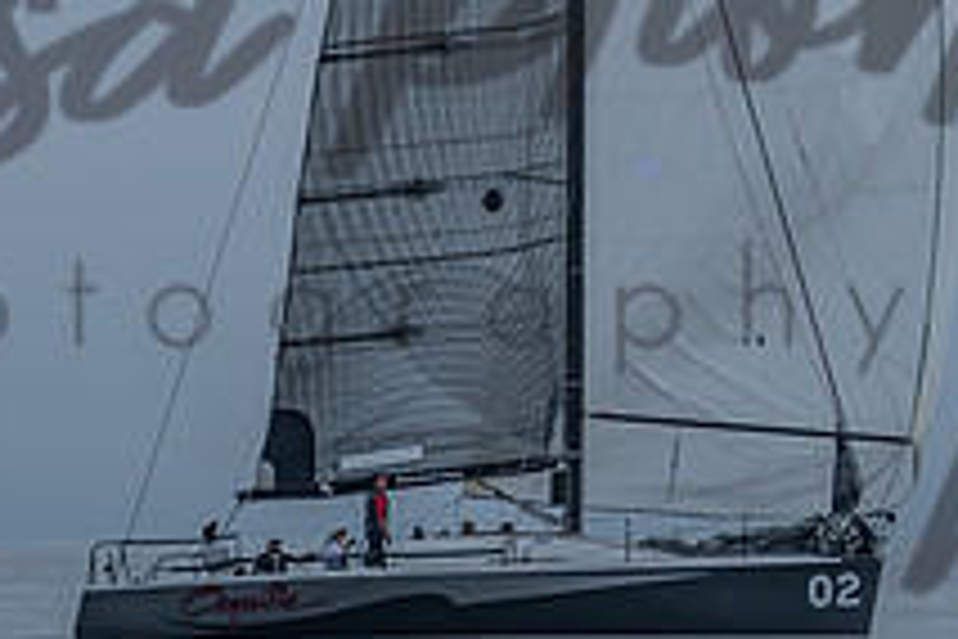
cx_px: 457
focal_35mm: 491
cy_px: -103
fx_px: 13065
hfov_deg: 4.2
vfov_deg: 2.8
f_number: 6.3
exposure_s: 1/3200
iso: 250
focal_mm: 150
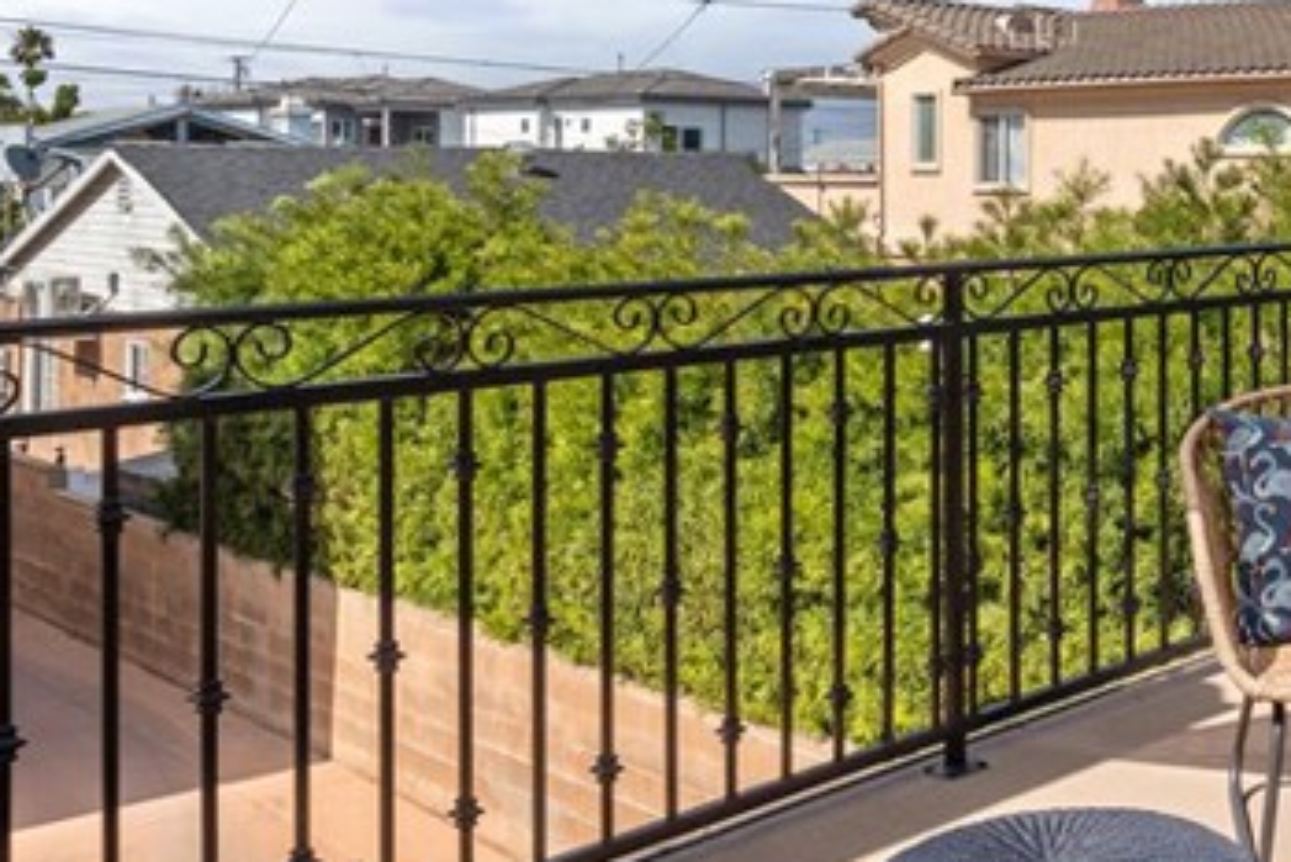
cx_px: 1435
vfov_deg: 28.1
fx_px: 1686
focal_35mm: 47
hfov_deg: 35.5
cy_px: 168
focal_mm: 16
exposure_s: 1/500
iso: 800
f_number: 9
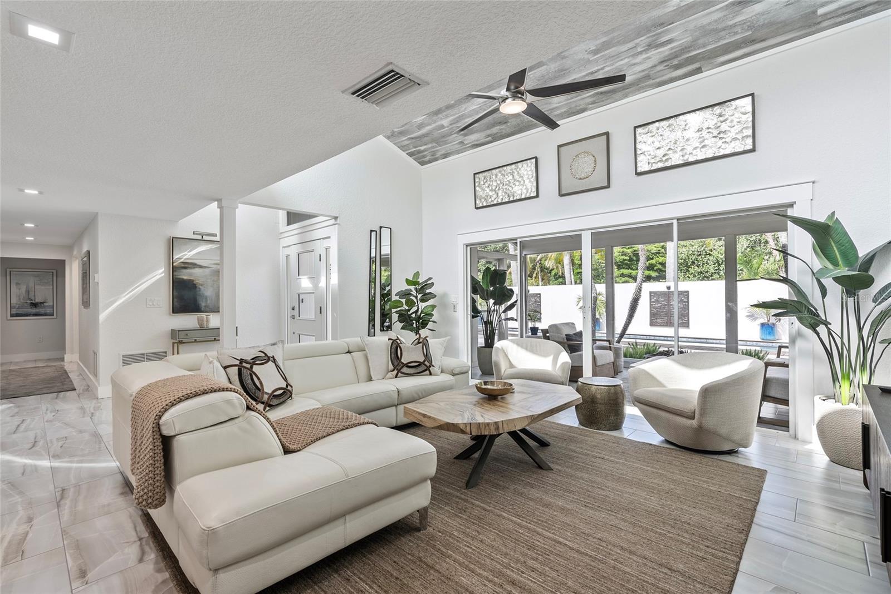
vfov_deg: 73.8
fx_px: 396
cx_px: 446
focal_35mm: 16
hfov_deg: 96.7
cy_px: 297
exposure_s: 1/5
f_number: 8
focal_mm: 16
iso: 100
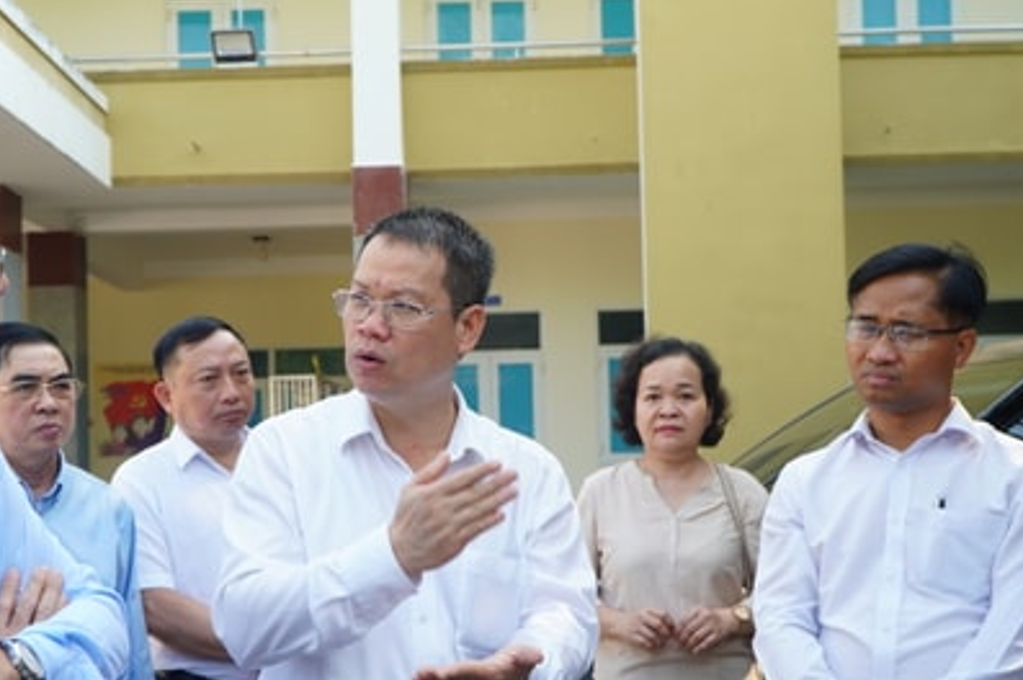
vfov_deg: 27.4
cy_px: 412
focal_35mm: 49
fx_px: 1391
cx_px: 428
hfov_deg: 40.3
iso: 100
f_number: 4
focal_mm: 24
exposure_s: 1/160
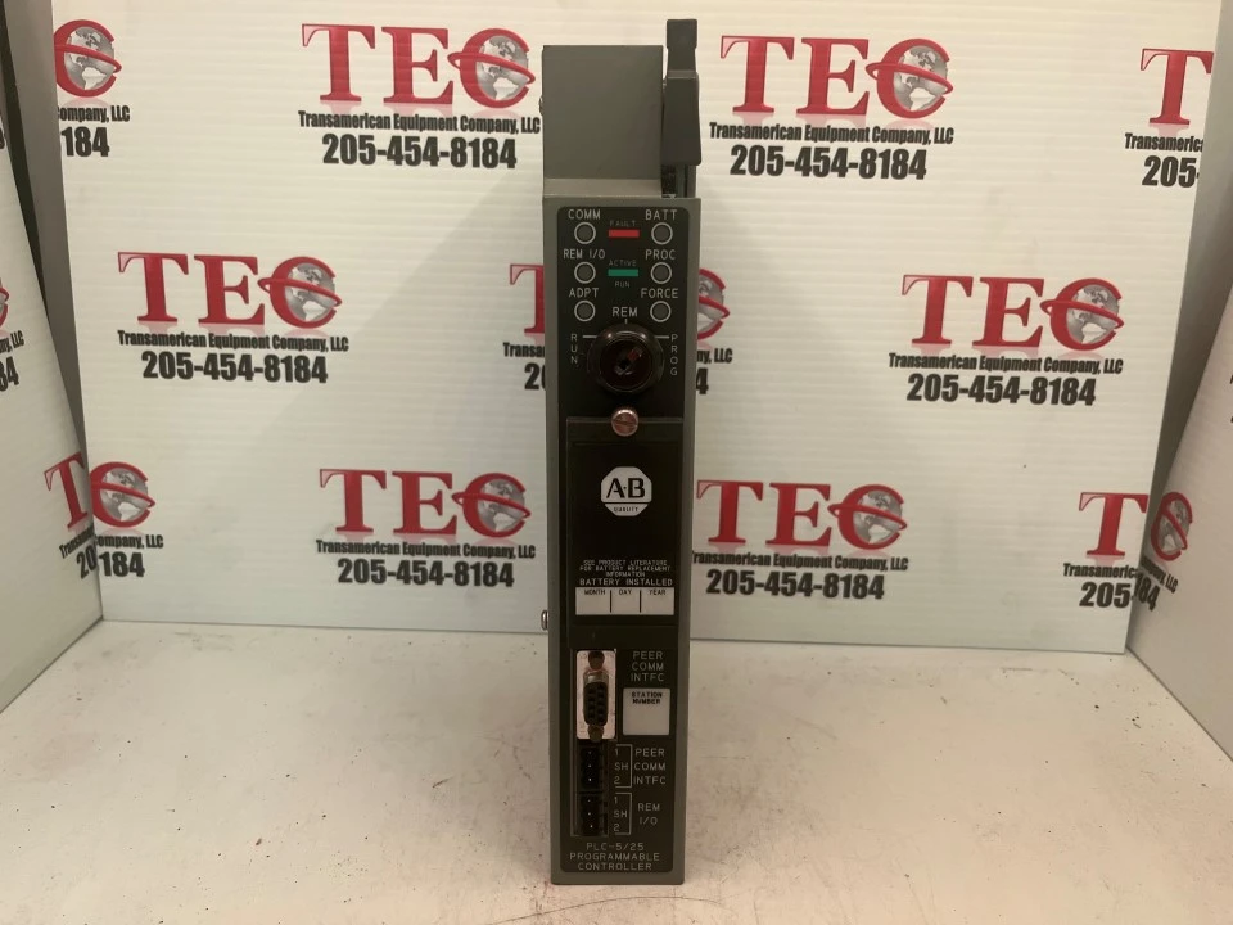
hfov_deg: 67.3
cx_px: 616
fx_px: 926
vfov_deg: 53.1
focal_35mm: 26
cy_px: 462
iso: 125
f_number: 1.6
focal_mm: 5.1
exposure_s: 1/101
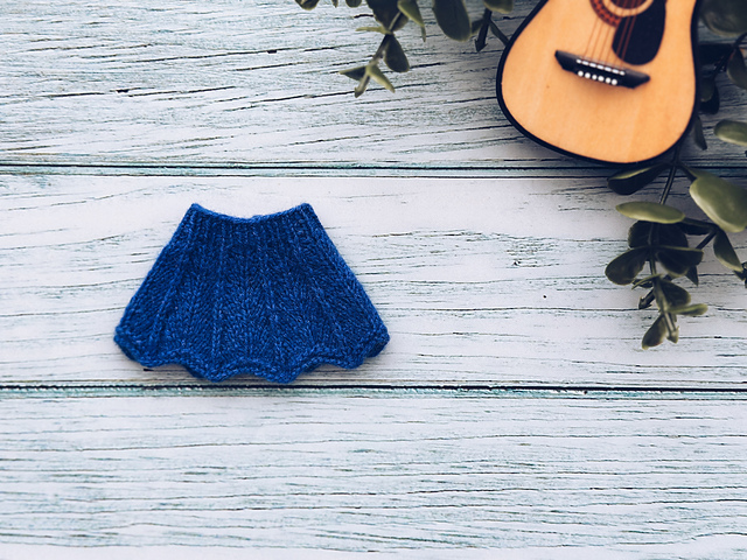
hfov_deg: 39.7
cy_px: 280
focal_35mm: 48
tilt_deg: -88.9
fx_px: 1036
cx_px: 374
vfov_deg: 30.3
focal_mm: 6.86
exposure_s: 1/160
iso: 64
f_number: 1.78
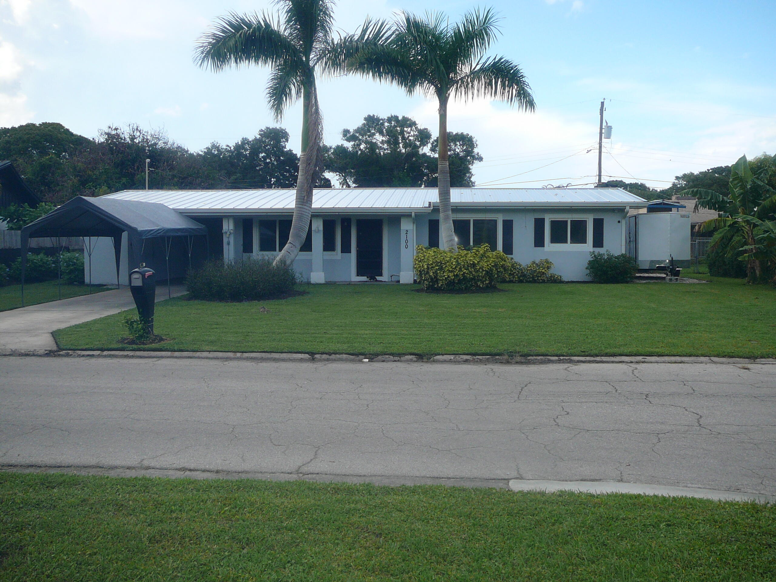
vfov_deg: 40.7
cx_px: 388
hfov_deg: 52.6
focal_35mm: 35
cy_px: 291
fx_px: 785
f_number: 2.8
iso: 80
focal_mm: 5.2
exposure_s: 1/640
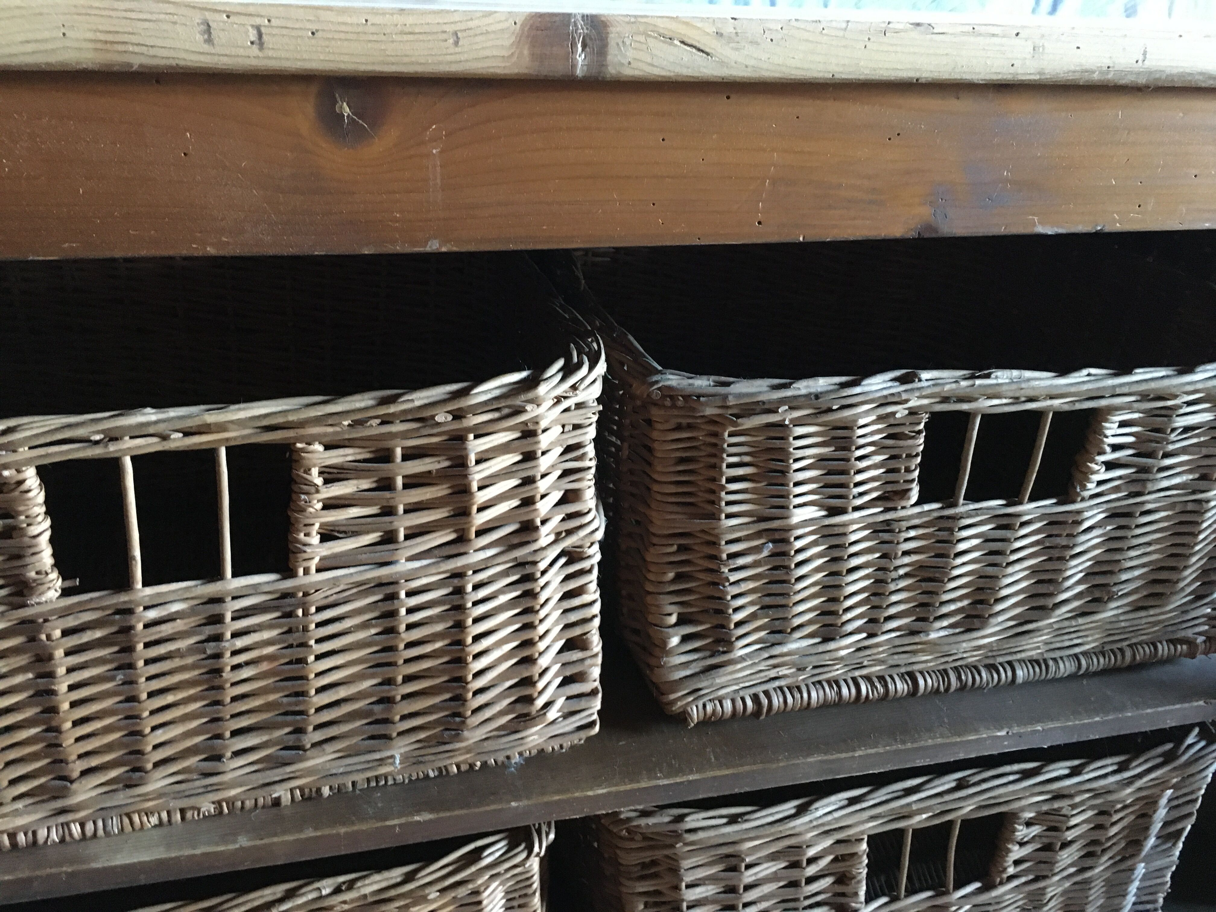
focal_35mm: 29
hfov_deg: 61.7
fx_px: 1019
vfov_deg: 48.2
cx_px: 608
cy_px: 456
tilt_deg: -20.7
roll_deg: -2.2
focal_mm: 4.15
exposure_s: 1/17
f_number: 2.2
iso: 250
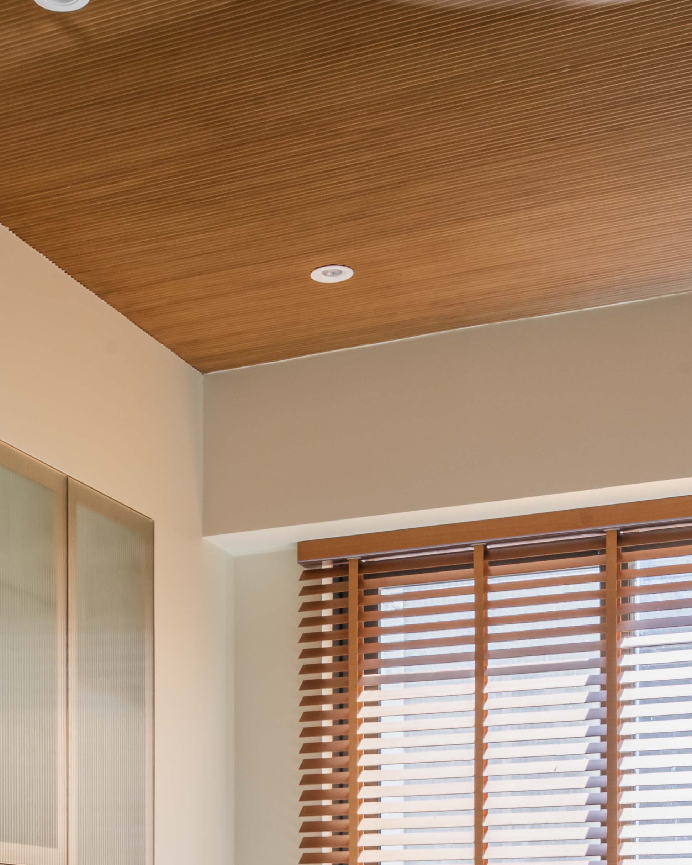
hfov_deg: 22.3
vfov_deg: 25.6
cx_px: 67
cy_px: 1013
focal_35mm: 67
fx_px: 1715
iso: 200
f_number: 13
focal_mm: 29
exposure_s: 1/15
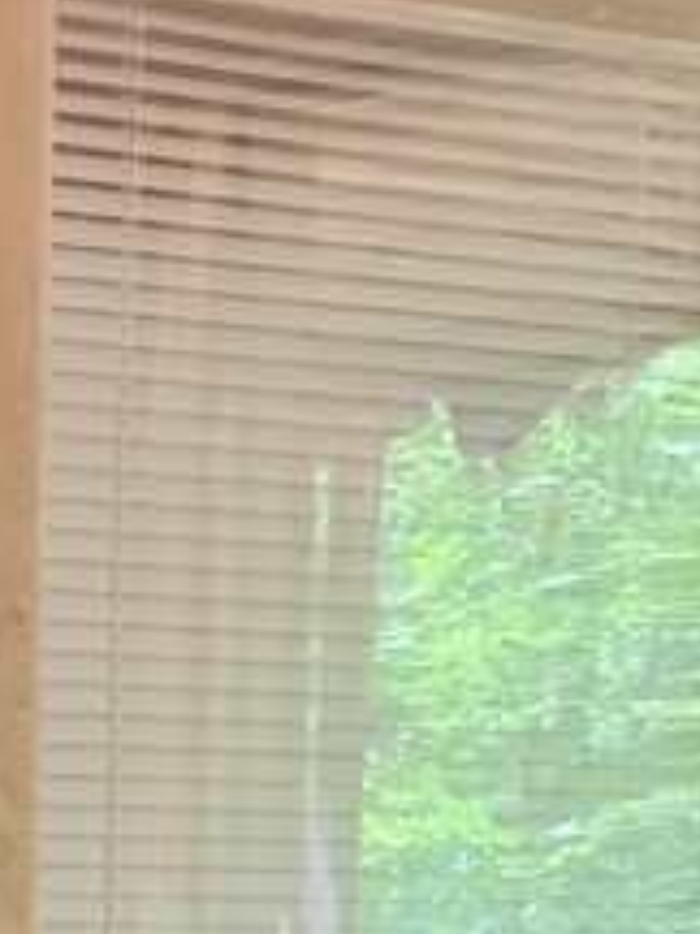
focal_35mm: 154
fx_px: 4152
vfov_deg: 12.1
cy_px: 1492
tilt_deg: -5.4
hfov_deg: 9.5
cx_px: -121
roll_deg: -1.5
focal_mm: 4.25
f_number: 1.8
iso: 200
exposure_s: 1/60
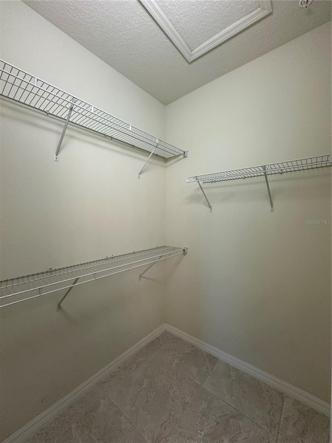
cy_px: 222
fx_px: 179
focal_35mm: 14
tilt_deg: -0.6
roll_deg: -0.1
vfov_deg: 102.1
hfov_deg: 85.7
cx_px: 166
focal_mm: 2.22
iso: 200
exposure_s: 1/120
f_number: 2.2
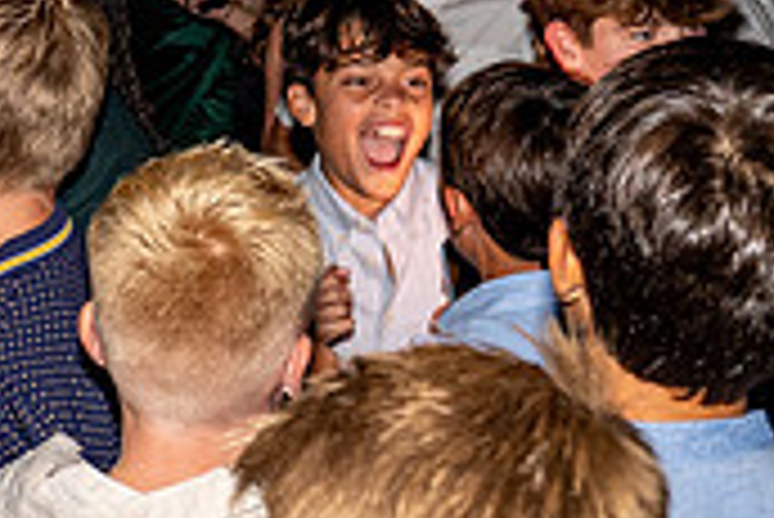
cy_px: 159
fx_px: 2518
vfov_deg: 11.7
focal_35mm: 117
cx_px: -1
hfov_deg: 17.1
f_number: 4
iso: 1250
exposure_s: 1/100
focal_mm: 25
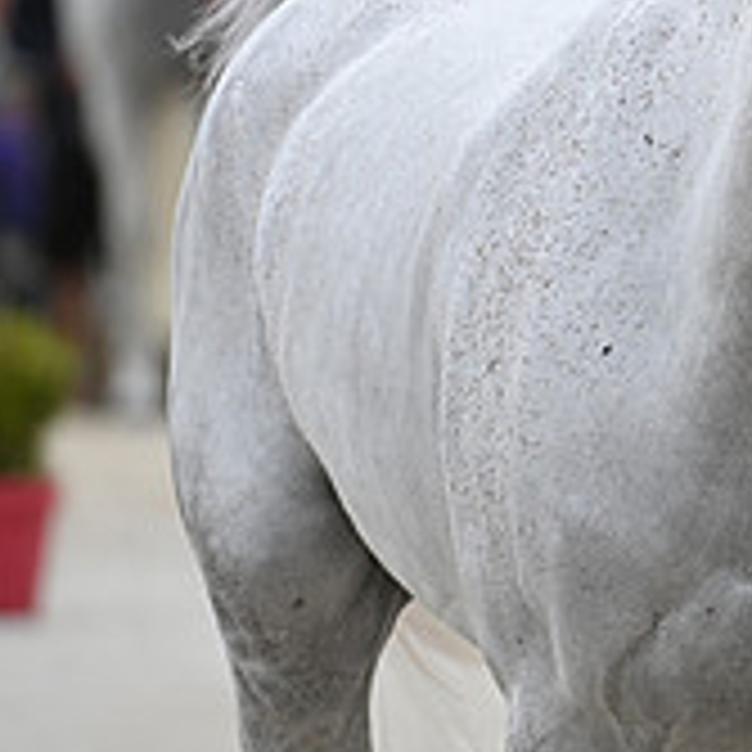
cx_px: 1234
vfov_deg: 1.5
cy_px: -2
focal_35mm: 1184
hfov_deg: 1.5
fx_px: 29100
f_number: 5.6
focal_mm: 400
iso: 500
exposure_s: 1/1600
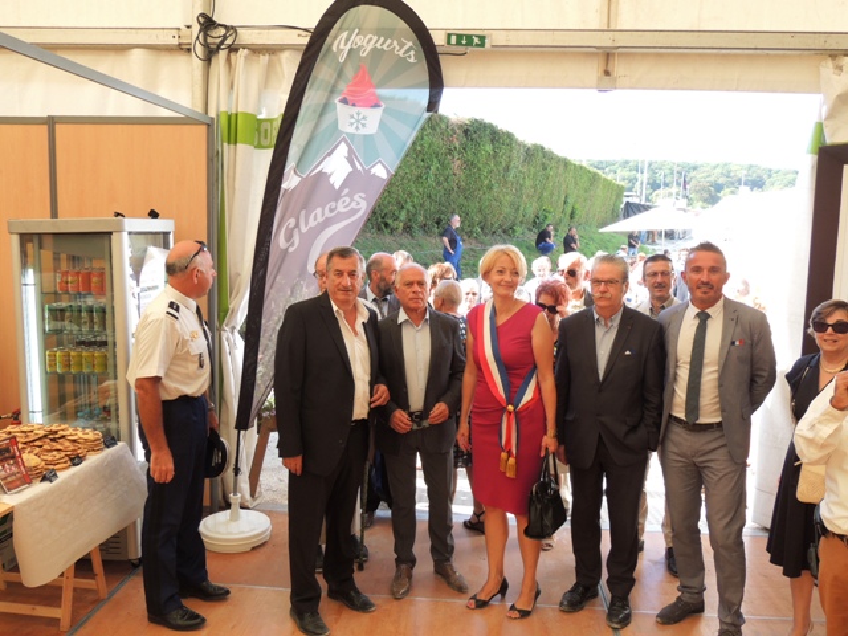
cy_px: 318
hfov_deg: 60.0
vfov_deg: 46.8
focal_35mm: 30
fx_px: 735
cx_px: 424
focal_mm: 5.3
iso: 100
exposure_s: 1/125
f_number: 3.1
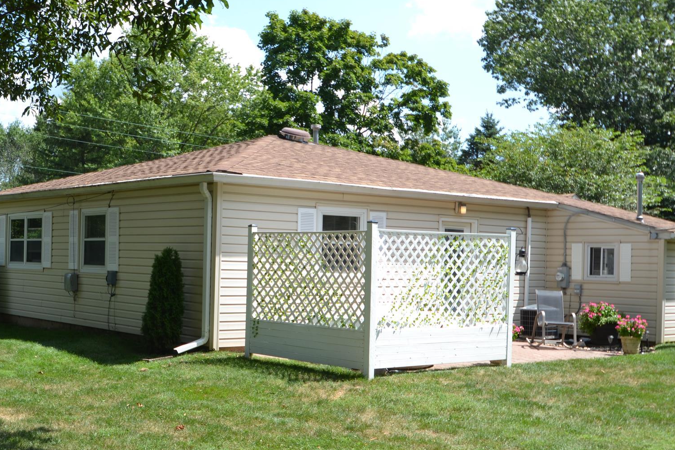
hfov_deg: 39.8
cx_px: 219
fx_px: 919
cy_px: 257
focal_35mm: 49
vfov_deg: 27.5
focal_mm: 24
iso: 100
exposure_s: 1/200
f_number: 6.3
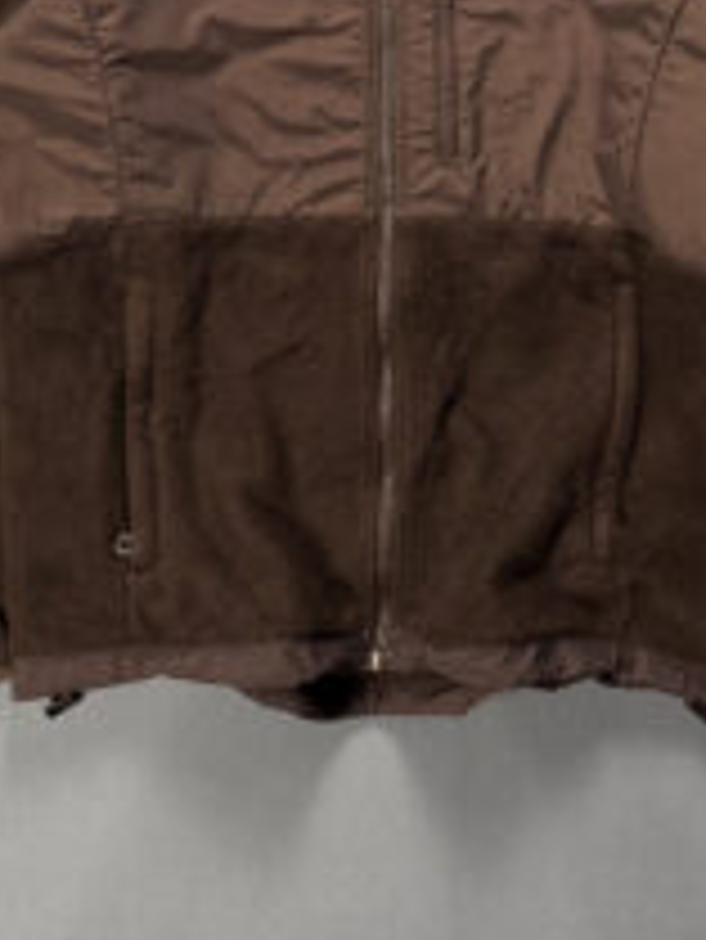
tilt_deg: -86.3
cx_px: 387
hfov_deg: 31.5
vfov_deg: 38.2
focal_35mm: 46
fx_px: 1250
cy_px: 81
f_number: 1.78
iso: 200
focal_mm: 6.76
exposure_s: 1/60
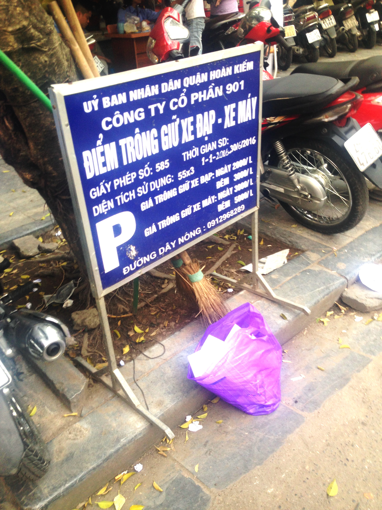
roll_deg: +3.9
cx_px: 191
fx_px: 486
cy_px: 255
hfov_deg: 42.9
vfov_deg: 55.4
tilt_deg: -27.7
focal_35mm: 33
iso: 50
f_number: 2.4
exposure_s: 1/40
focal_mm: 4.12
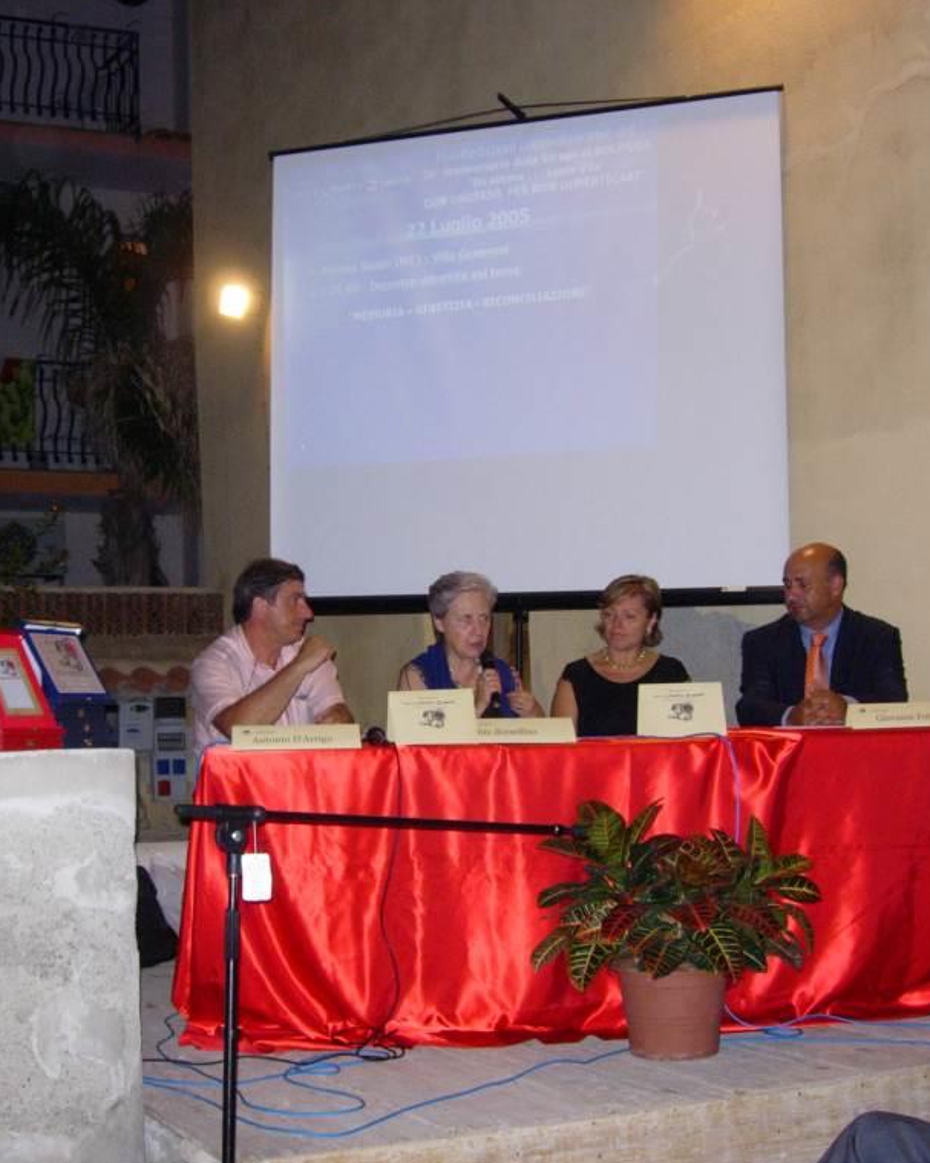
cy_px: 585
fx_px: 1858
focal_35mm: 54
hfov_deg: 28.1
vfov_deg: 34.7
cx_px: 412
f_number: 2.9
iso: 183
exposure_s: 1/148
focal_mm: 8.5
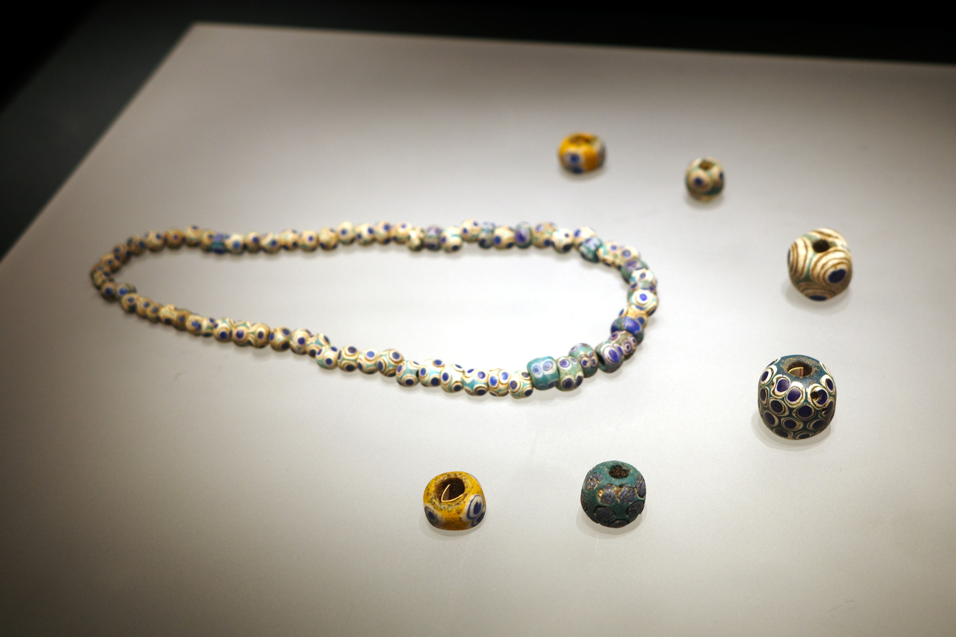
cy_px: 318
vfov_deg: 33.4
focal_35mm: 40
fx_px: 1062
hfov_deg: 48.5
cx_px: 478
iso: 160
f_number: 2.8
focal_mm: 26
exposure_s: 1/40
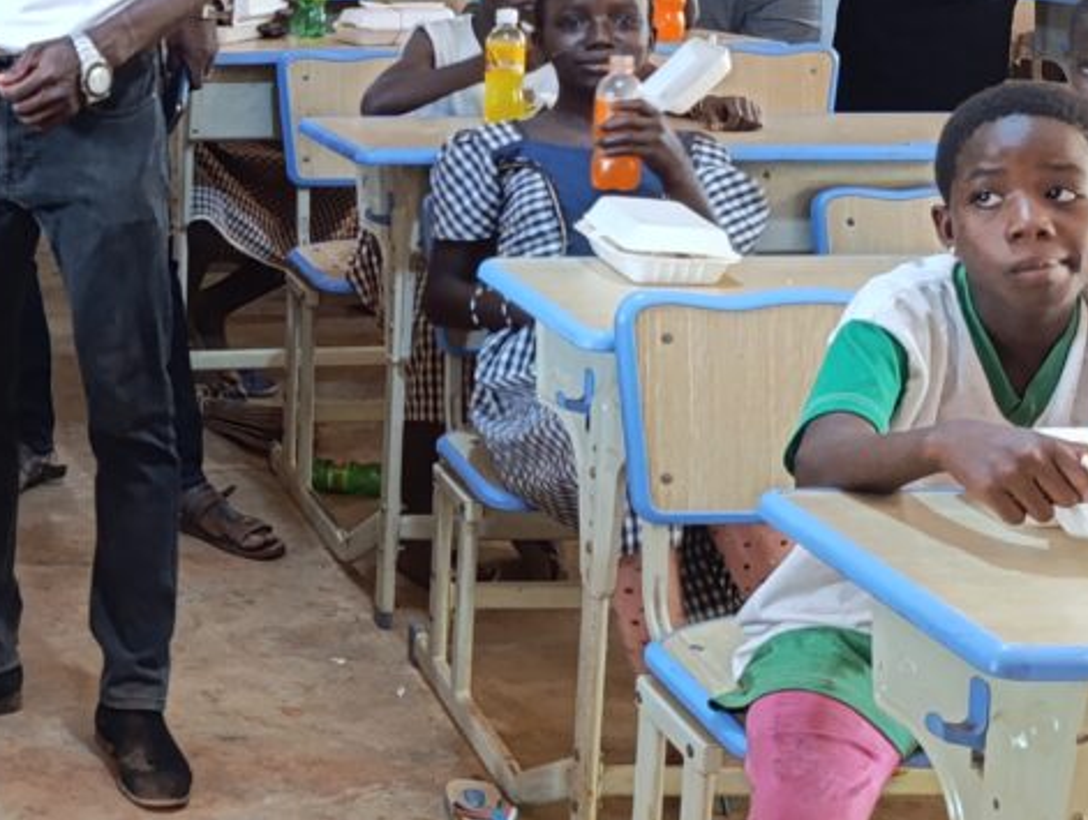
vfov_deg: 19.6
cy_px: 241
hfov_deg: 23.5
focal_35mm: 75
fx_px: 2362
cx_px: -254
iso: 1000
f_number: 1.6
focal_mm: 6.14
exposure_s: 1/50
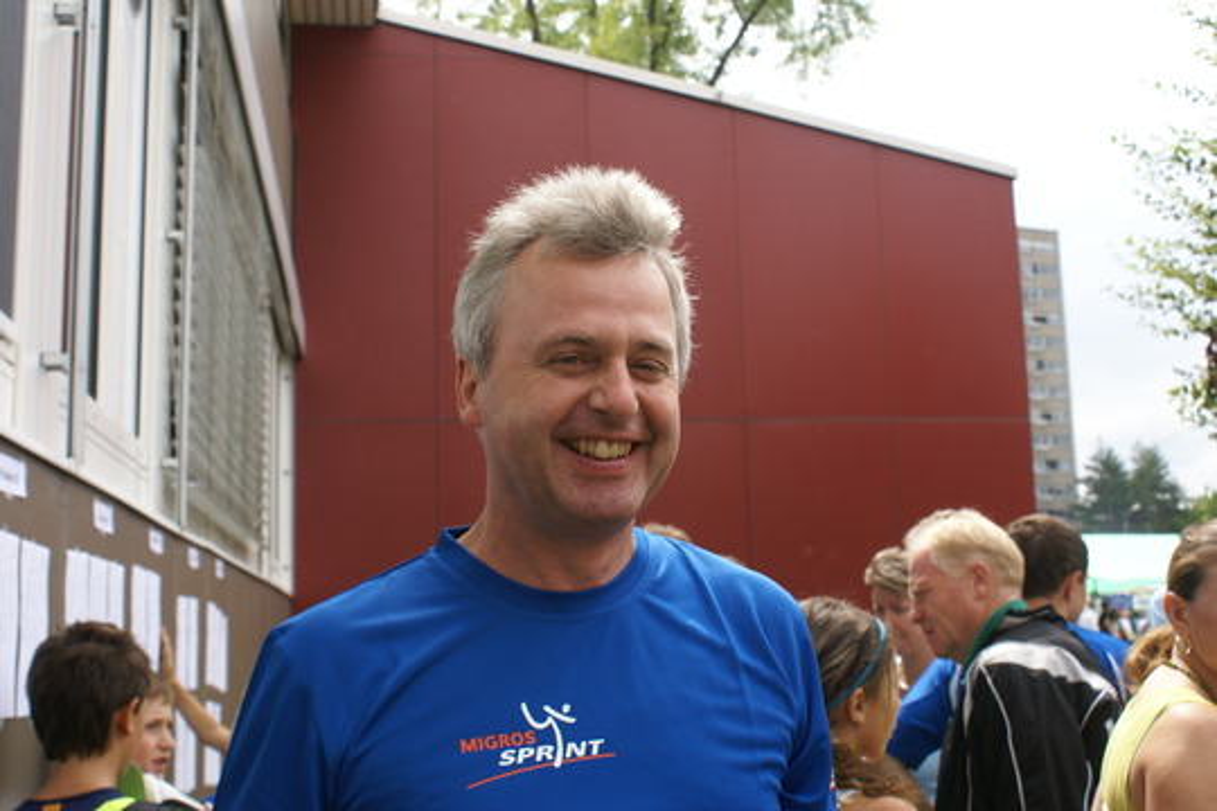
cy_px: 406
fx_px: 1420
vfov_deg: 31.9
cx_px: 608
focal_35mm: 42
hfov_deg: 46.4
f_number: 5.6
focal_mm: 28
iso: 100
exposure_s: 1/200
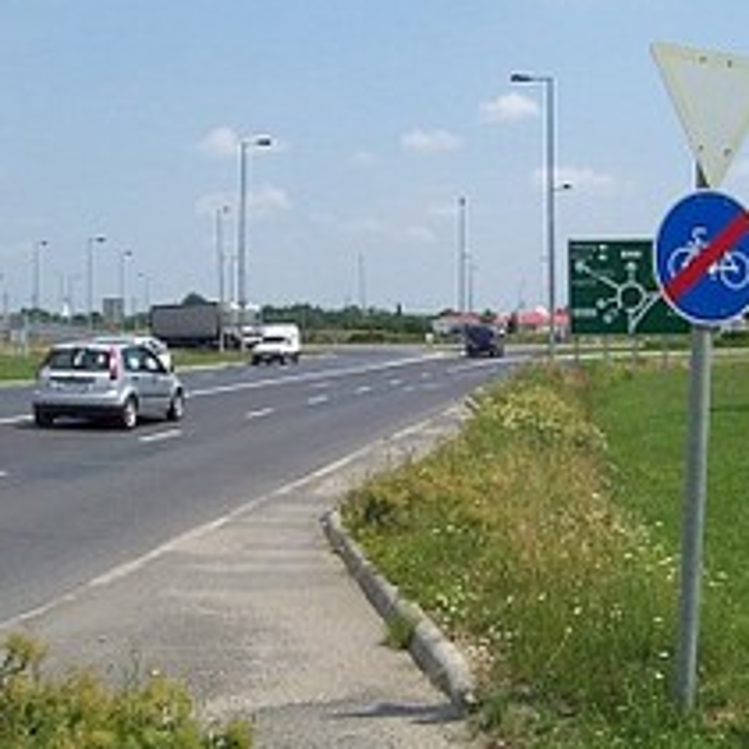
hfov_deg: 30.0
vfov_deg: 30.0
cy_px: 344
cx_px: 394
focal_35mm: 57
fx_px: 1395
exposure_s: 1/750
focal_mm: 5.6
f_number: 5.6
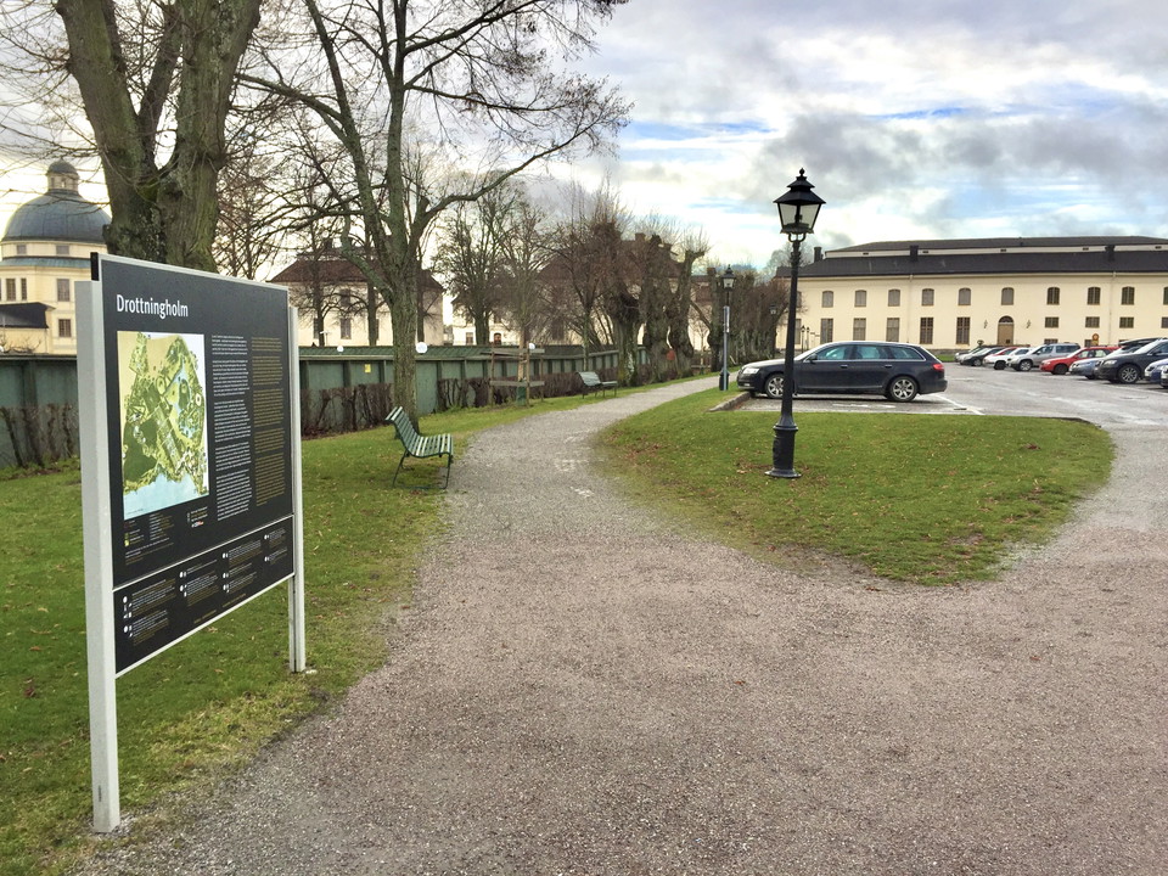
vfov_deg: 48.2
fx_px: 979
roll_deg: +1.1
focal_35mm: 29
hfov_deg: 61.7
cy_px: 438
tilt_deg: -3.9
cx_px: 584
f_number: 2.2
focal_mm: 4.15
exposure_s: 1/286
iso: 32
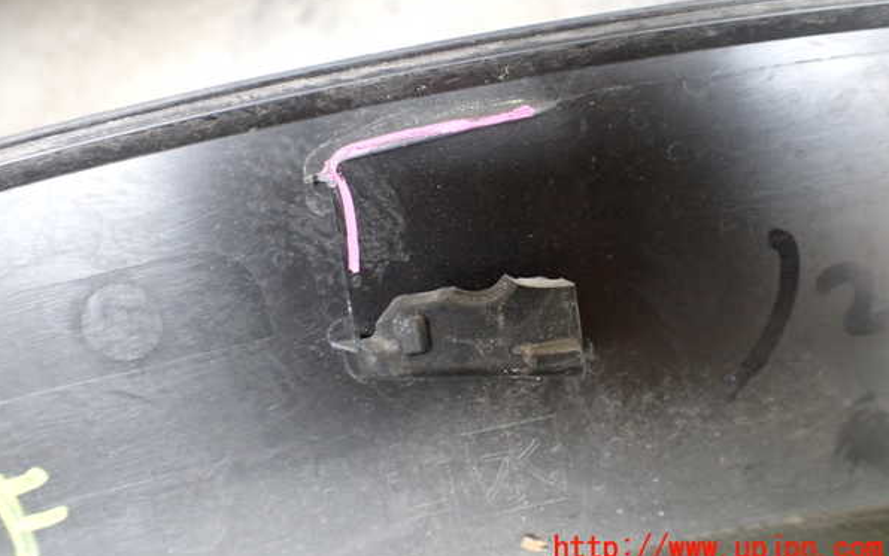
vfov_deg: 39.4
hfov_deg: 59.6
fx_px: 776
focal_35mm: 32
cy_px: 233
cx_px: 443
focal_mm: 5.4
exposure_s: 1/30
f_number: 2.3
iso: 800
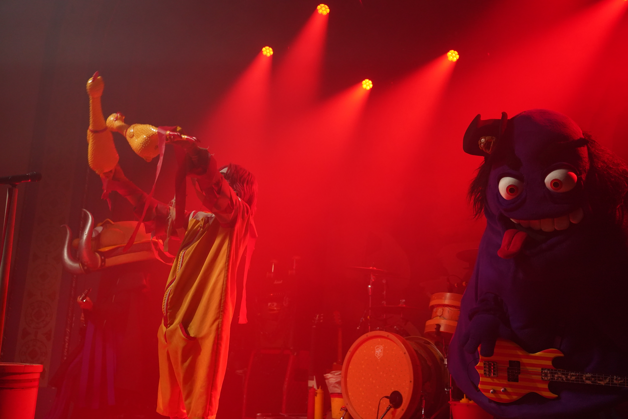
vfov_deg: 34.2
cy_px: 210
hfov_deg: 49.6
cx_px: 314
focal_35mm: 39
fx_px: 680
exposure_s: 1/160
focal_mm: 39
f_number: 4
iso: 4000
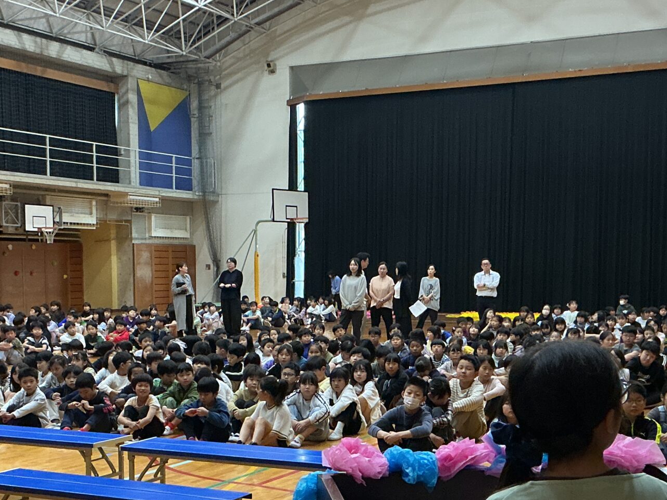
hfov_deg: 33.2
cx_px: 316
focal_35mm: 58
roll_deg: -0.1
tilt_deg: -5.6
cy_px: 358
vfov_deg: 25.0
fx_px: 1118
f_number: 1.8
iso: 160
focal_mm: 3
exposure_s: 1/60
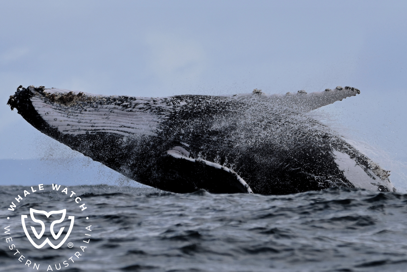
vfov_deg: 3.0
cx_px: 204
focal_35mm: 465
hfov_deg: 4.4
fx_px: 5257
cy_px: 136
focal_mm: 310
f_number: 7.1
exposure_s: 1/1600
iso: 400
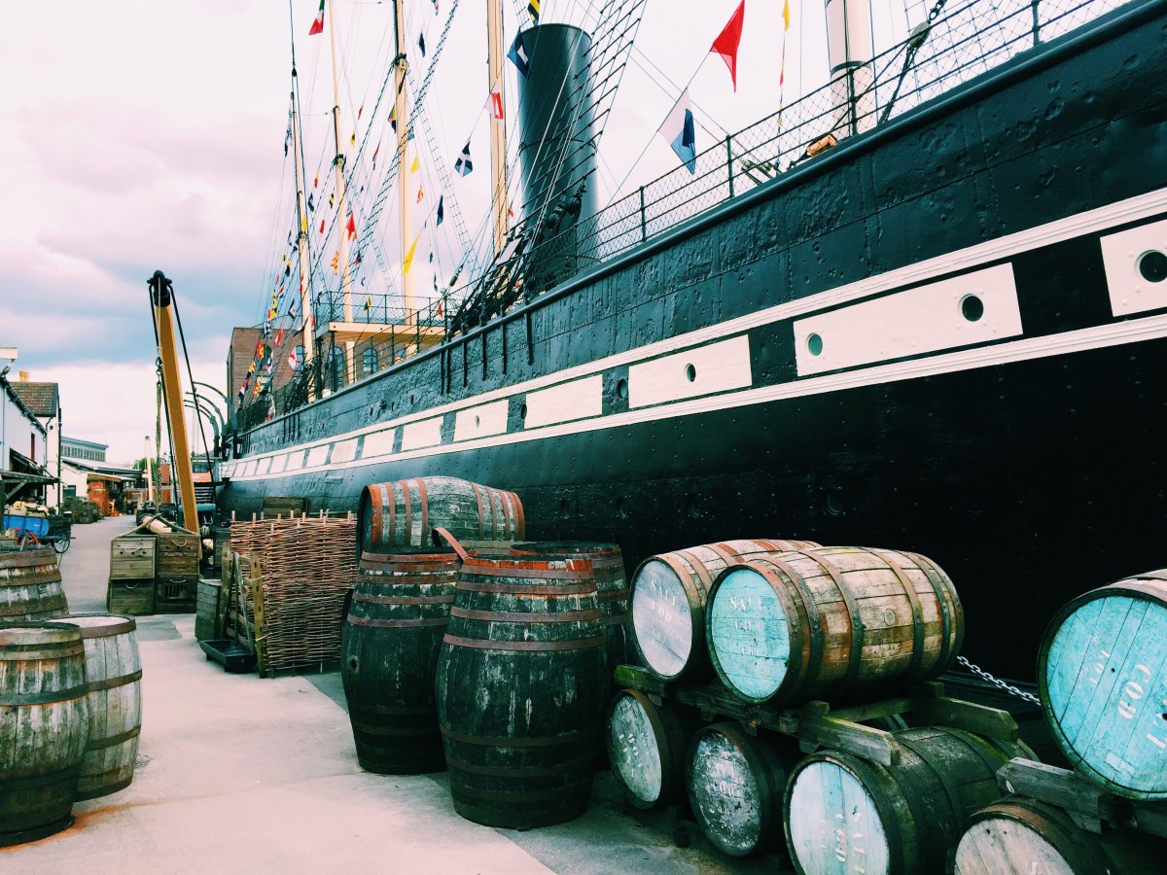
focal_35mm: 29
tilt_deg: +0.8
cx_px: 584
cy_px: 438
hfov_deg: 61.7
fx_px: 978
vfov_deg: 48.2
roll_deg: +1.4
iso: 32
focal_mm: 4.15
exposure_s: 1/1364
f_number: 2.2
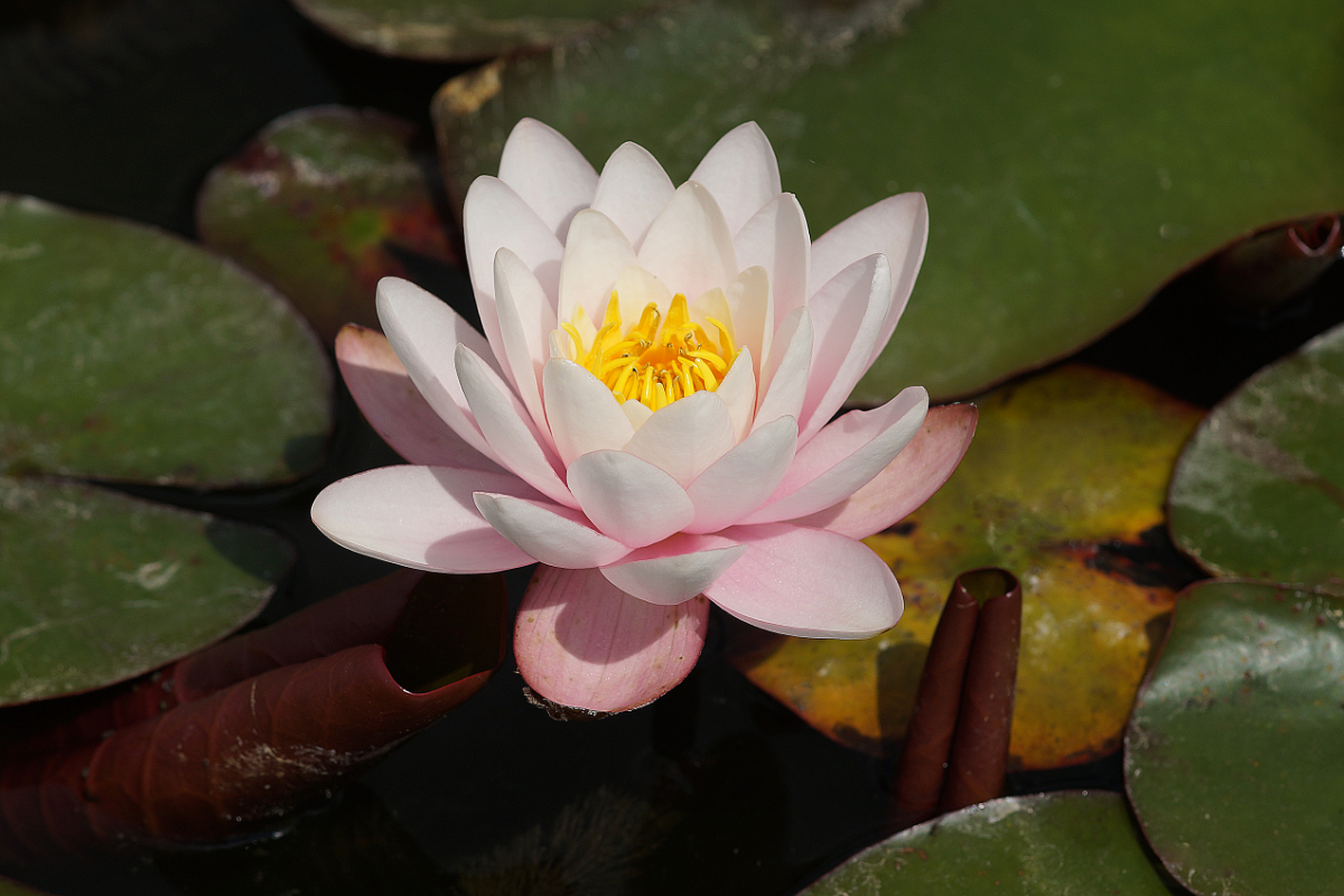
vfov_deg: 9.1
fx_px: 5600
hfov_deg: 13.7
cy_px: 448
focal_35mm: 150
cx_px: 672
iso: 100
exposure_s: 1/800
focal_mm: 100
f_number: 6.3
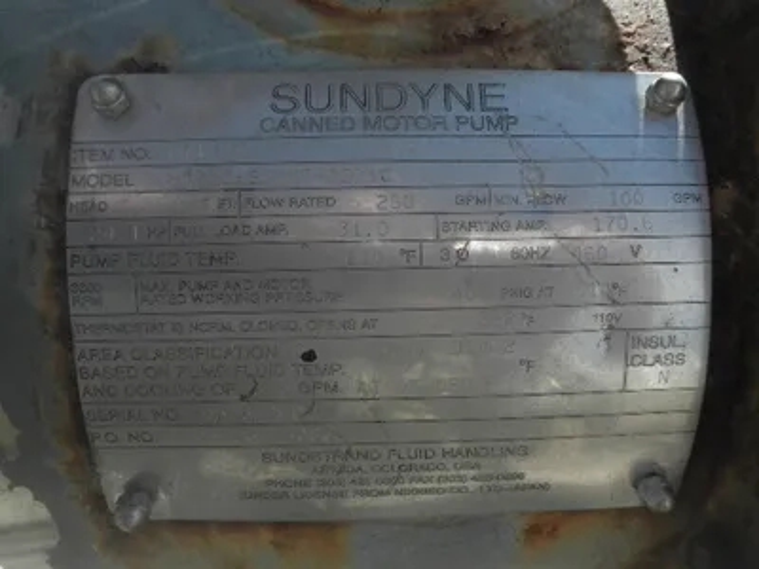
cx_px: 380
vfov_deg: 49.7
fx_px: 614
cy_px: 284
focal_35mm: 28
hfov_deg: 63.4
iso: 64
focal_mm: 5
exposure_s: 1/400
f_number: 3
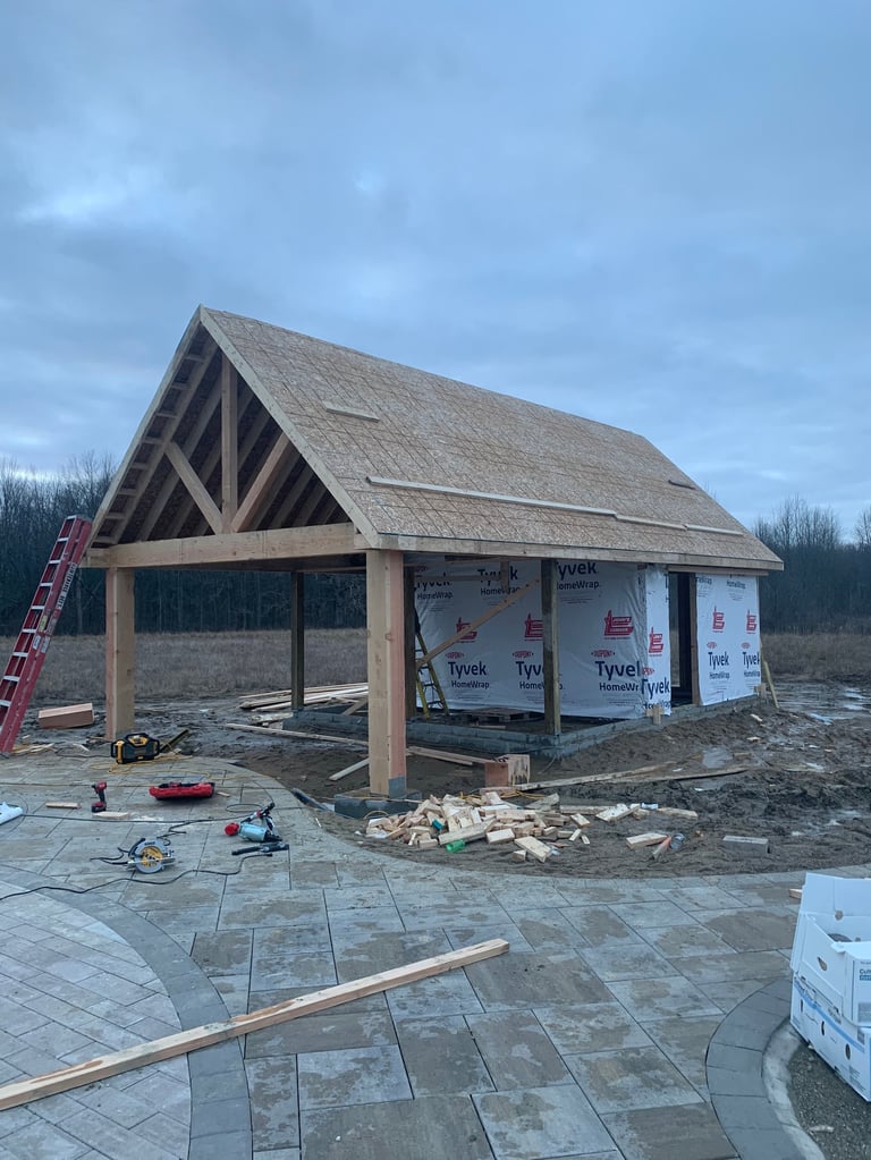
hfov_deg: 53.1
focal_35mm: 26
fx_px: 872
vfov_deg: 67.3
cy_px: 580
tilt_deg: +2.1
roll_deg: +1.3
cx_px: 436
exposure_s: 1/121
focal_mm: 4.25
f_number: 1.8
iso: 100
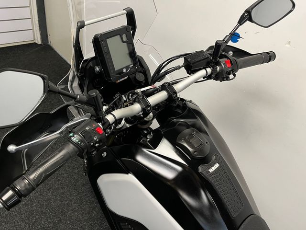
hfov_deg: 67.3
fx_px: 230
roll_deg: -12.4
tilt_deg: -38.2
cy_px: 115
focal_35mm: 26
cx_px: 153
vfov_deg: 53.1
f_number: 1.6
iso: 100
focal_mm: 5.1
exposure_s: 1/50
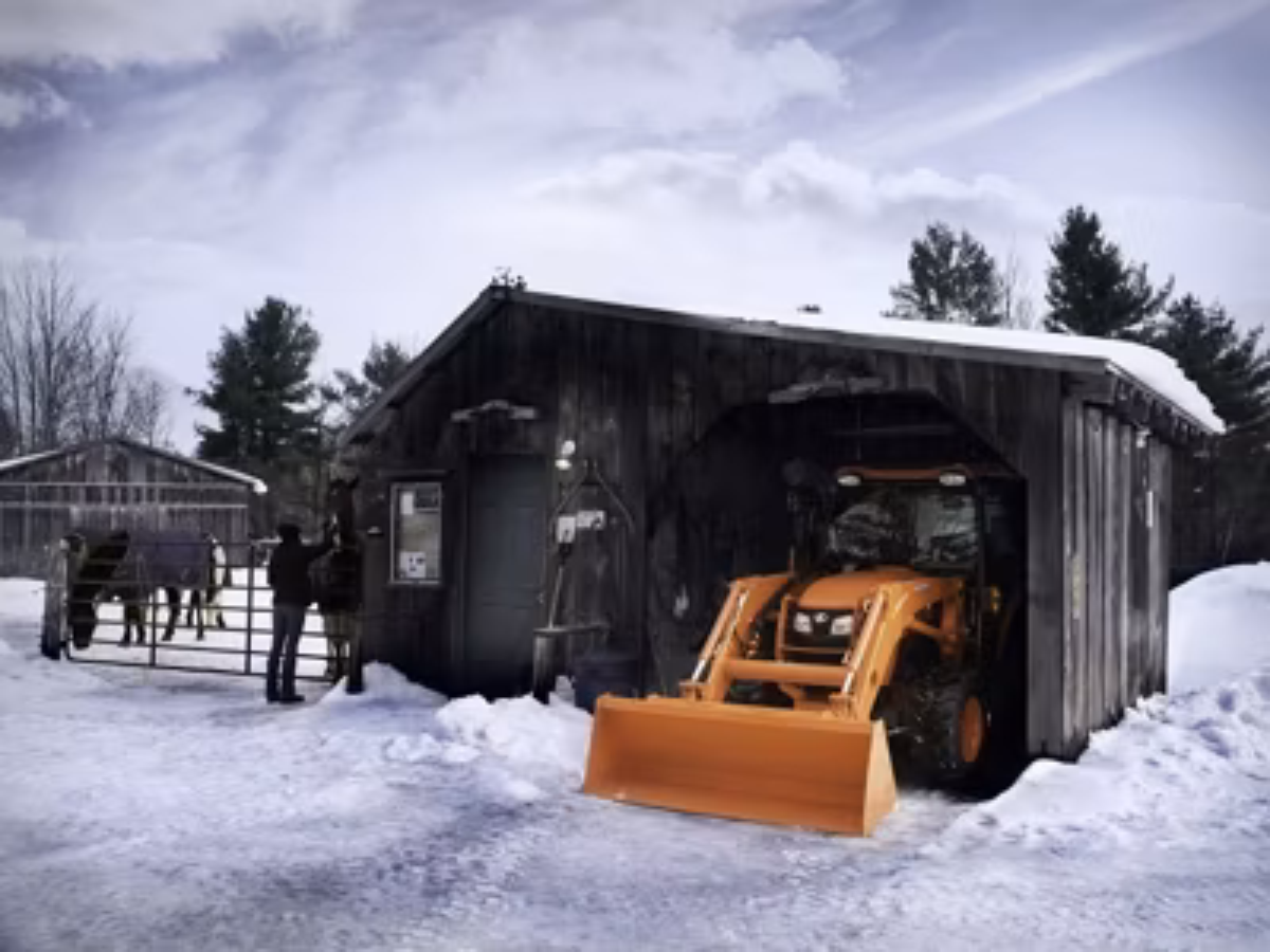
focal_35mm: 35
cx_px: 635
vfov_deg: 40.7
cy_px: 476
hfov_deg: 52.6
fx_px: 1284
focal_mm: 45
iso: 100
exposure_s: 1/100
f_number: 9
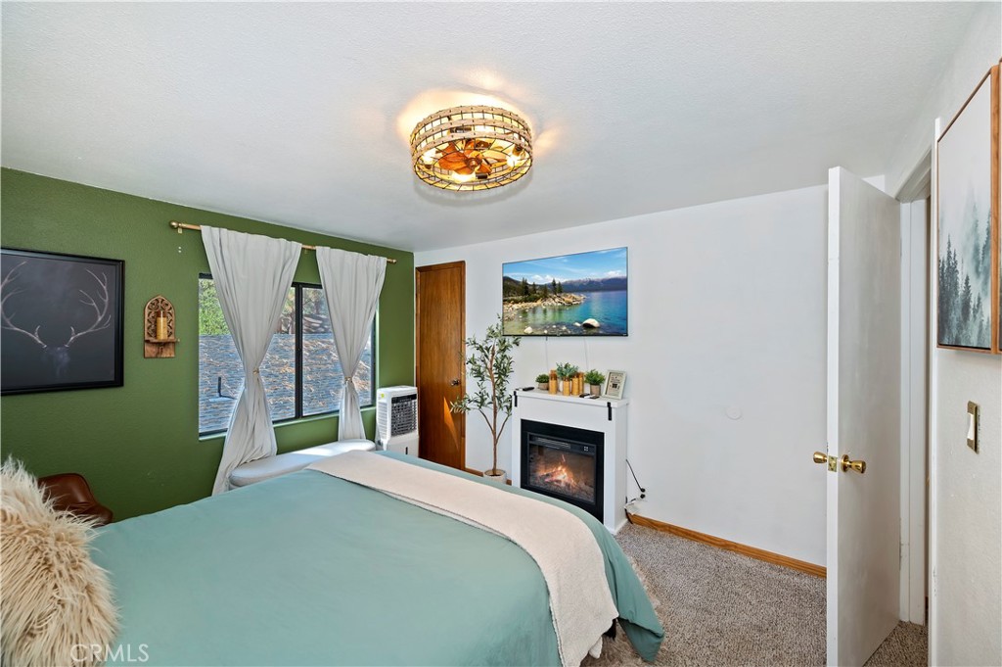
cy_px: 334
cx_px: 501
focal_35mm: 14
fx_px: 389
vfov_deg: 81.1
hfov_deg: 104.3
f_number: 8
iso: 400
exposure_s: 1/20
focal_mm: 14
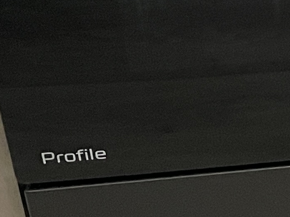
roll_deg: -1.8
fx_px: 1256
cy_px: -85
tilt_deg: -34.2
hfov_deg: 12.2
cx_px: 495
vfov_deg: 9.7
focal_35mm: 150
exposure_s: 1/60
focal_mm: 4.2
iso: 500
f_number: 1.6
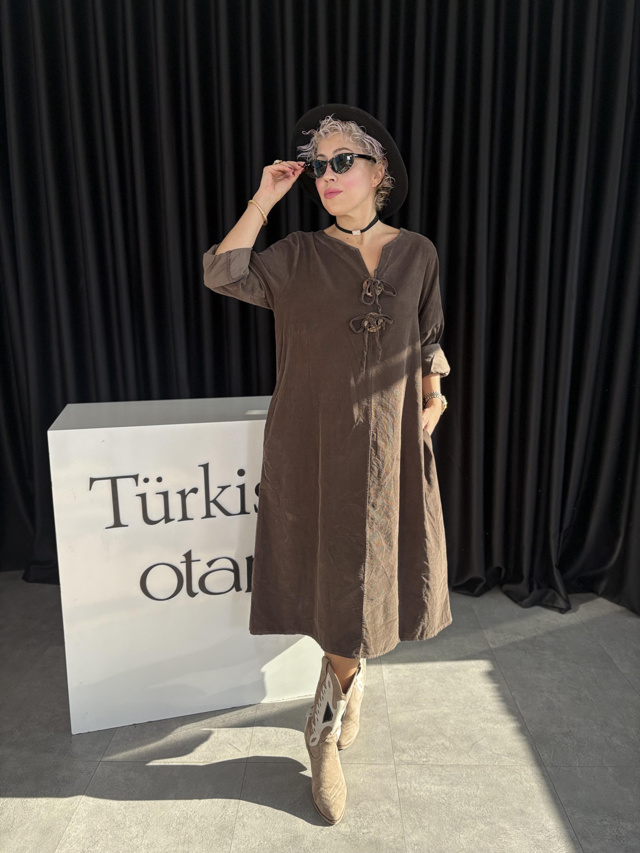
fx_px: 641
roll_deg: +0.2
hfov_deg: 53.1
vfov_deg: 67.3
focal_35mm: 26
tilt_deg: -10.1
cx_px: 320
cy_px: 426
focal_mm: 5.96
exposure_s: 1/90
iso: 125
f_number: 1.6
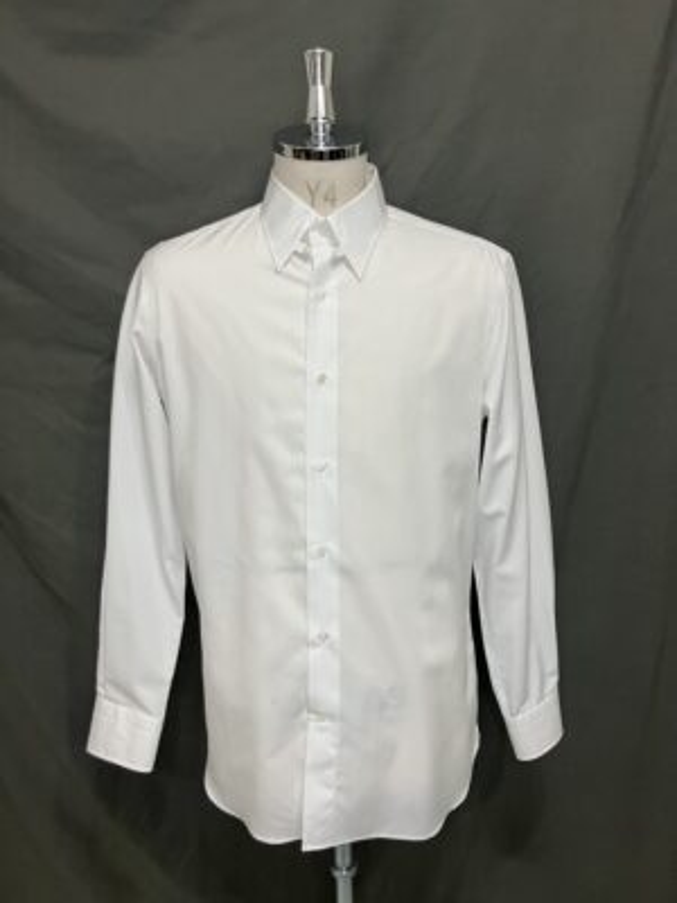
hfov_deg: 49.7
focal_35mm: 28
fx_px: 730
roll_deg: +0.6
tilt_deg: -11.0
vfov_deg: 63.4
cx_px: 338
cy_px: 452
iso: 64
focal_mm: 3.99
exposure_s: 1/50
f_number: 1.8
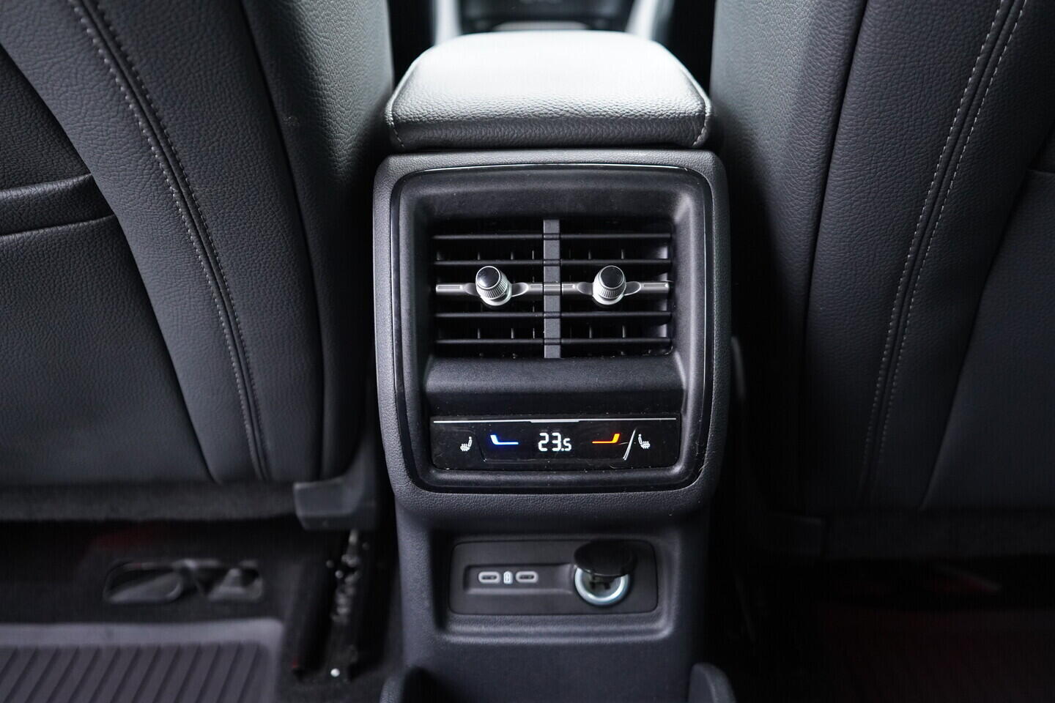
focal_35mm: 36
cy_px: 352
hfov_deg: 53.1
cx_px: 528
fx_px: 1055
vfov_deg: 36.9
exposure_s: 1/40
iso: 1250
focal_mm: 24
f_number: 2.8
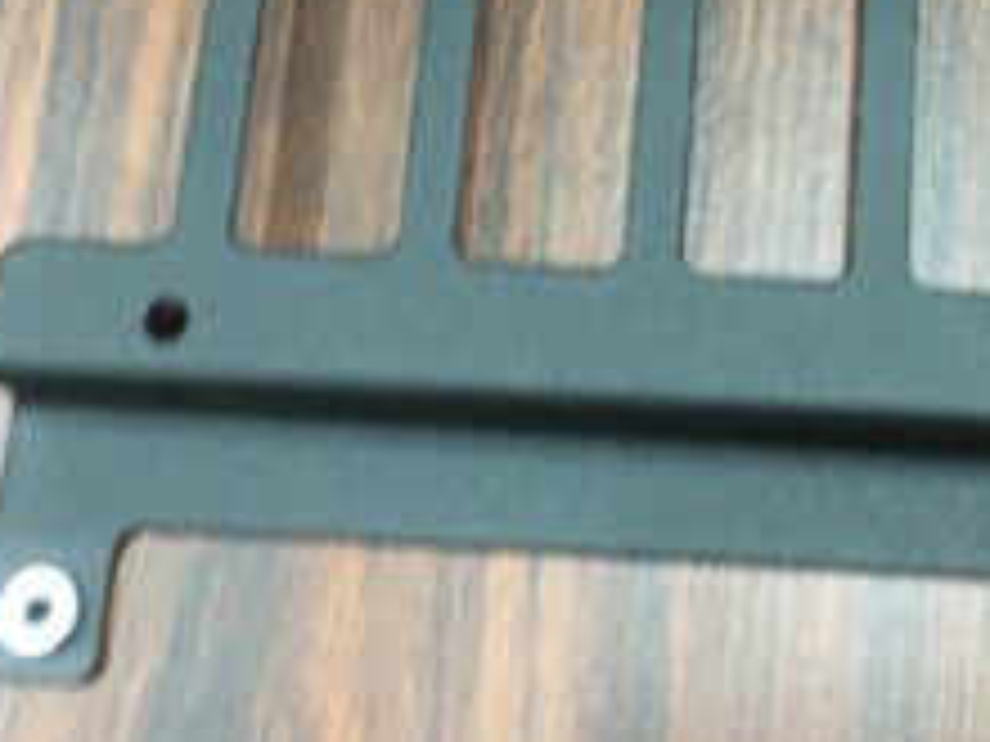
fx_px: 2259
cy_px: 13
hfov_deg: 24.4
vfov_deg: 18.2
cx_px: 742
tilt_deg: -68.4
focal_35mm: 79
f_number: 2.2
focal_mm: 4.15
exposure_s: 1/24
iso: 200
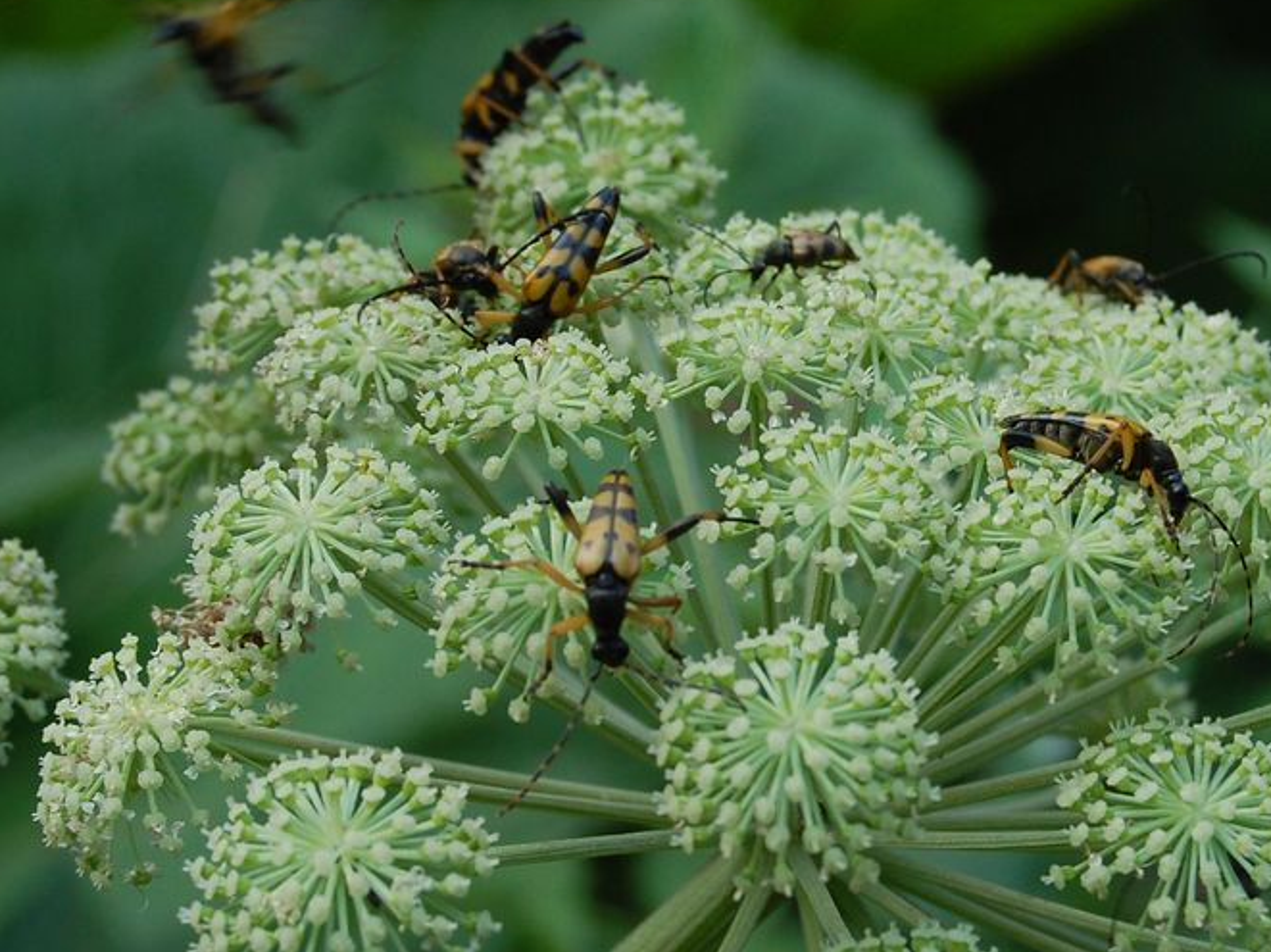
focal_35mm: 109
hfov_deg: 18.0
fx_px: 4000
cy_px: 494
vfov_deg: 13.6
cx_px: 829
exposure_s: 1/80
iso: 400
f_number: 8
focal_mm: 52
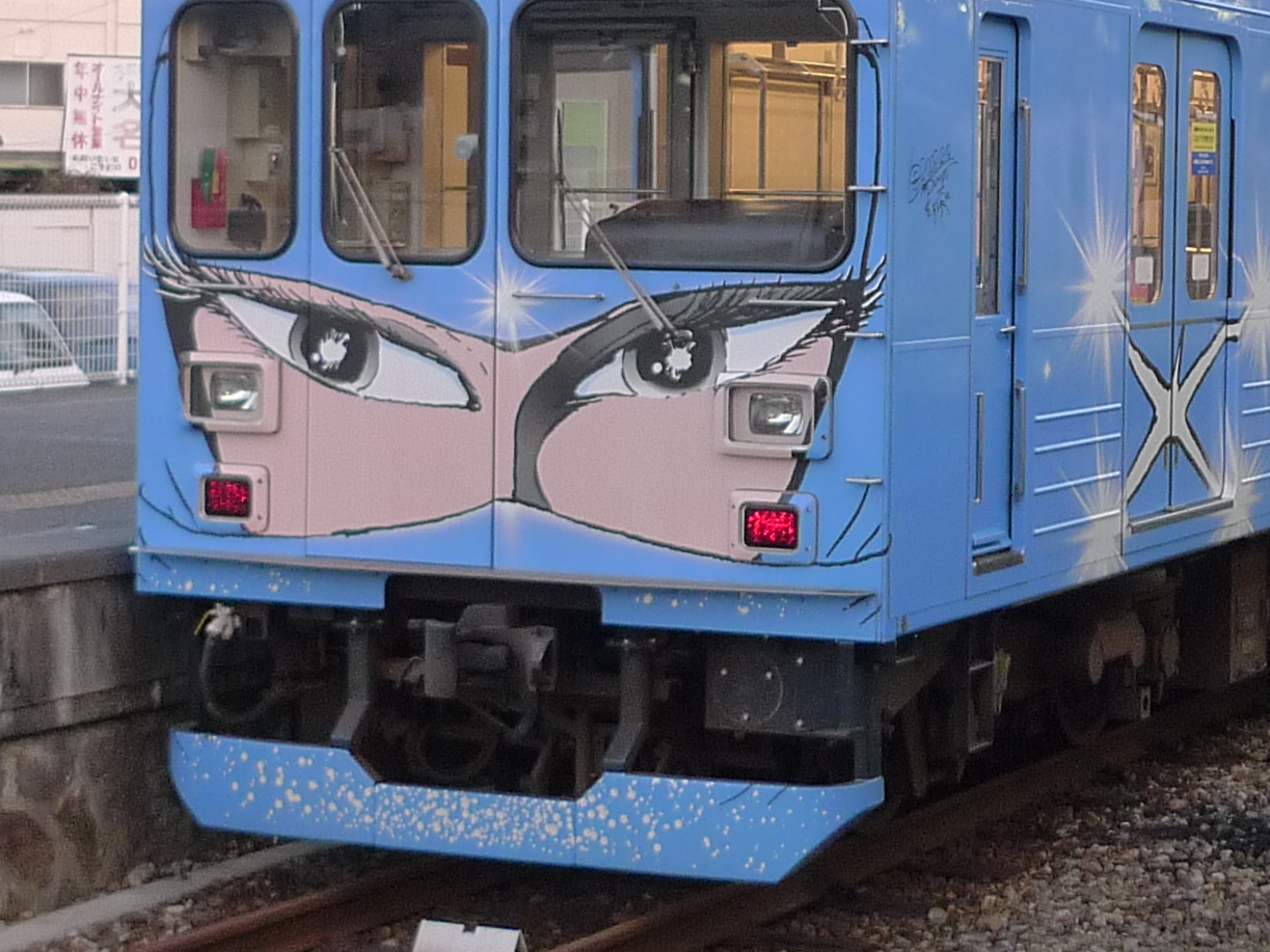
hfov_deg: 21.5
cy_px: 297
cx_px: 1024
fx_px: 3302
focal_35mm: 90
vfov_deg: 16.4
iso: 200
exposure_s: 1/100
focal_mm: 6.3
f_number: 2.2
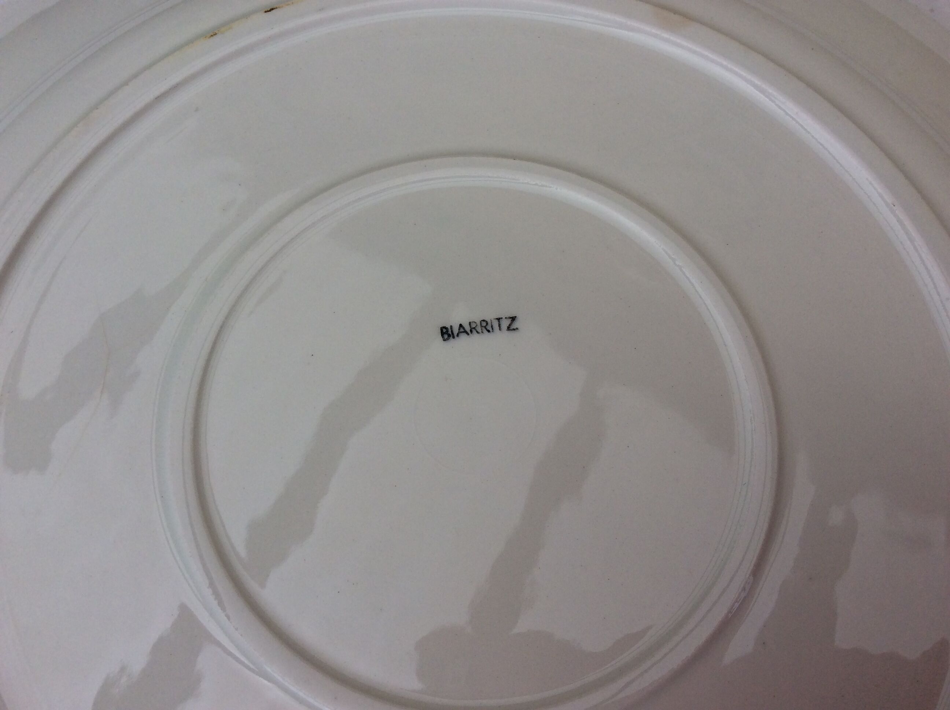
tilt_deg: -70.5
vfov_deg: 44.1
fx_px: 877
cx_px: 475
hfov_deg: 56.9
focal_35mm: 32
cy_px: 355
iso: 32
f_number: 2.4
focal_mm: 3.3
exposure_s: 1/106
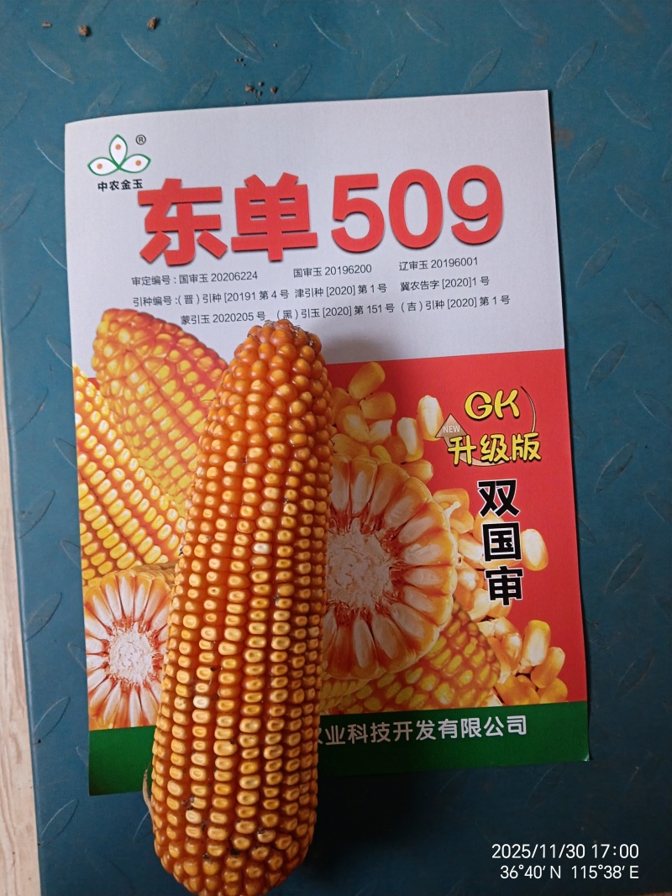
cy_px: 448
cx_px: 336
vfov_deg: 65.3
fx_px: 699
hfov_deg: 51.3
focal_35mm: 27
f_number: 1.8
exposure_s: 1/16.7
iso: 7268
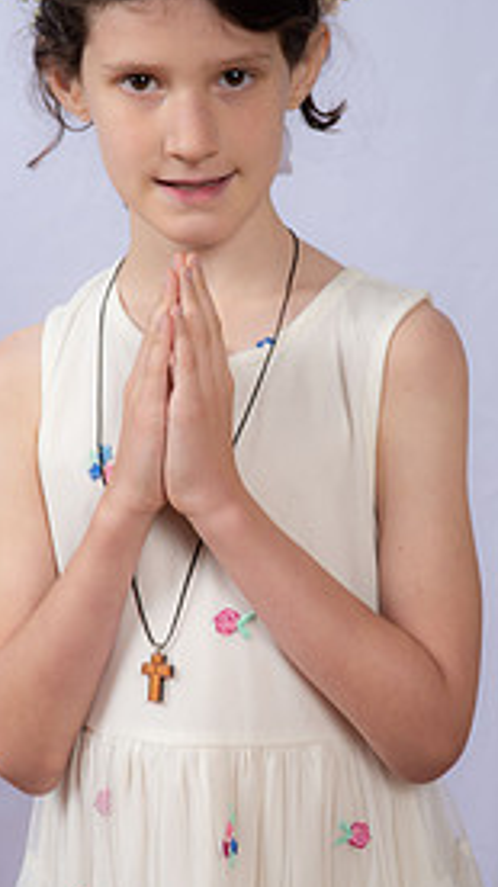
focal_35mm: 133
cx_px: 262
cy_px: 447
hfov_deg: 9.1
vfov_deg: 16.1
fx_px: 3126
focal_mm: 78
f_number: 8
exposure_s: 1/160
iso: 250
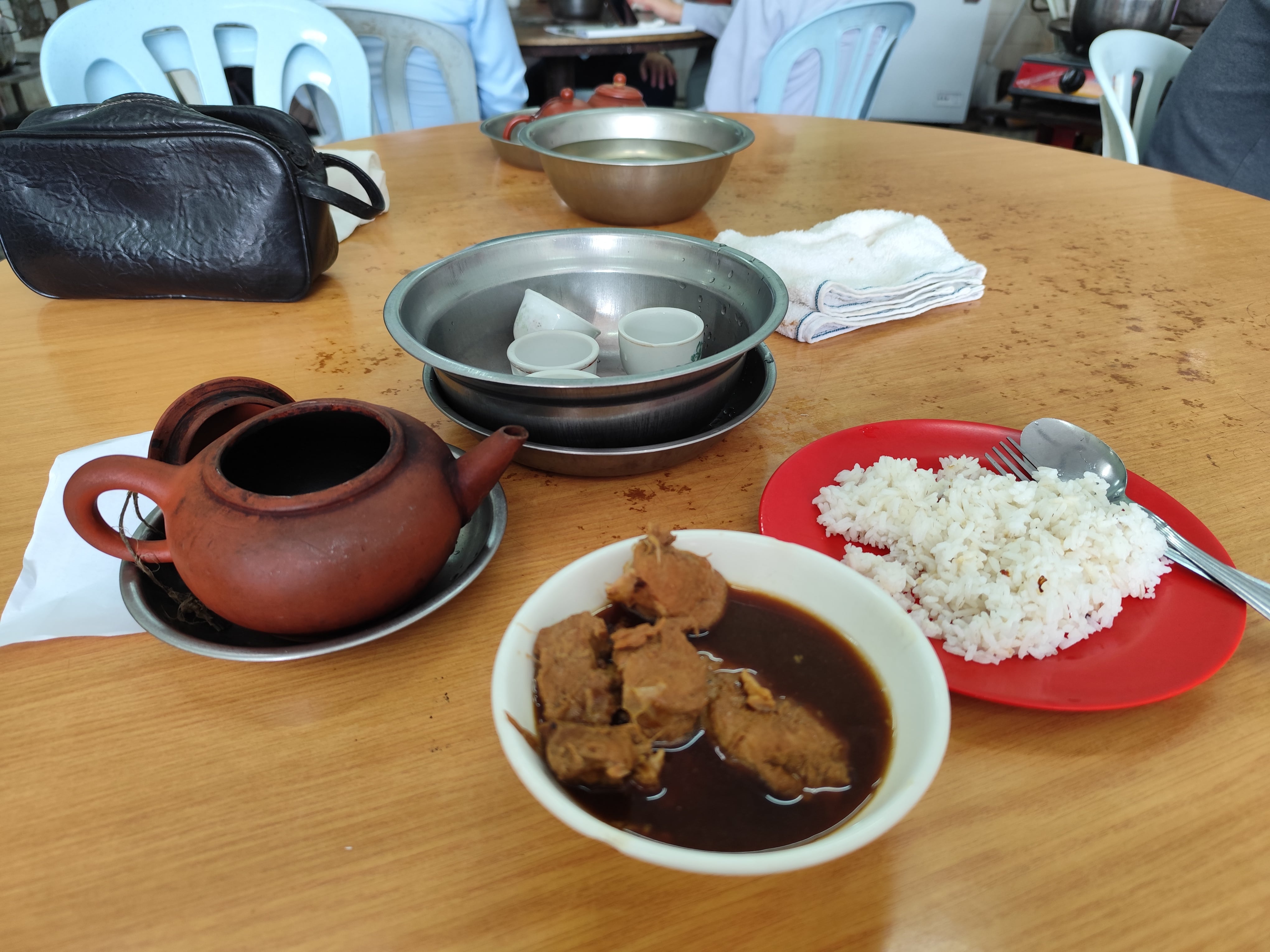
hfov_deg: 73.9
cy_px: 476
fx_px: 844
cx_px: 635
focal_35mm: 23
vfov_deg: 58.9
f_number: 1.65
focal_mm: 6.14
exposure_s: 1/100
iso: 400
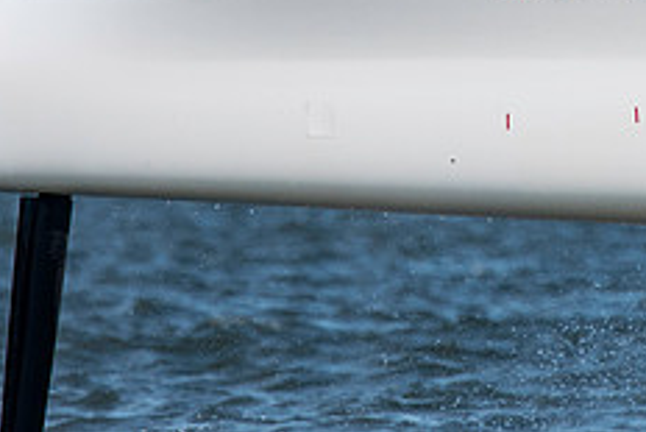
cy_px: -105
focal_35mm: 1574
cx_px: 512
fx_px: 28261
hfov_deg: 1.3
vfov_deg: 0.9
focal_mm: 420
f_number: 5.6
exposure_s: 1/2500
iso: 500
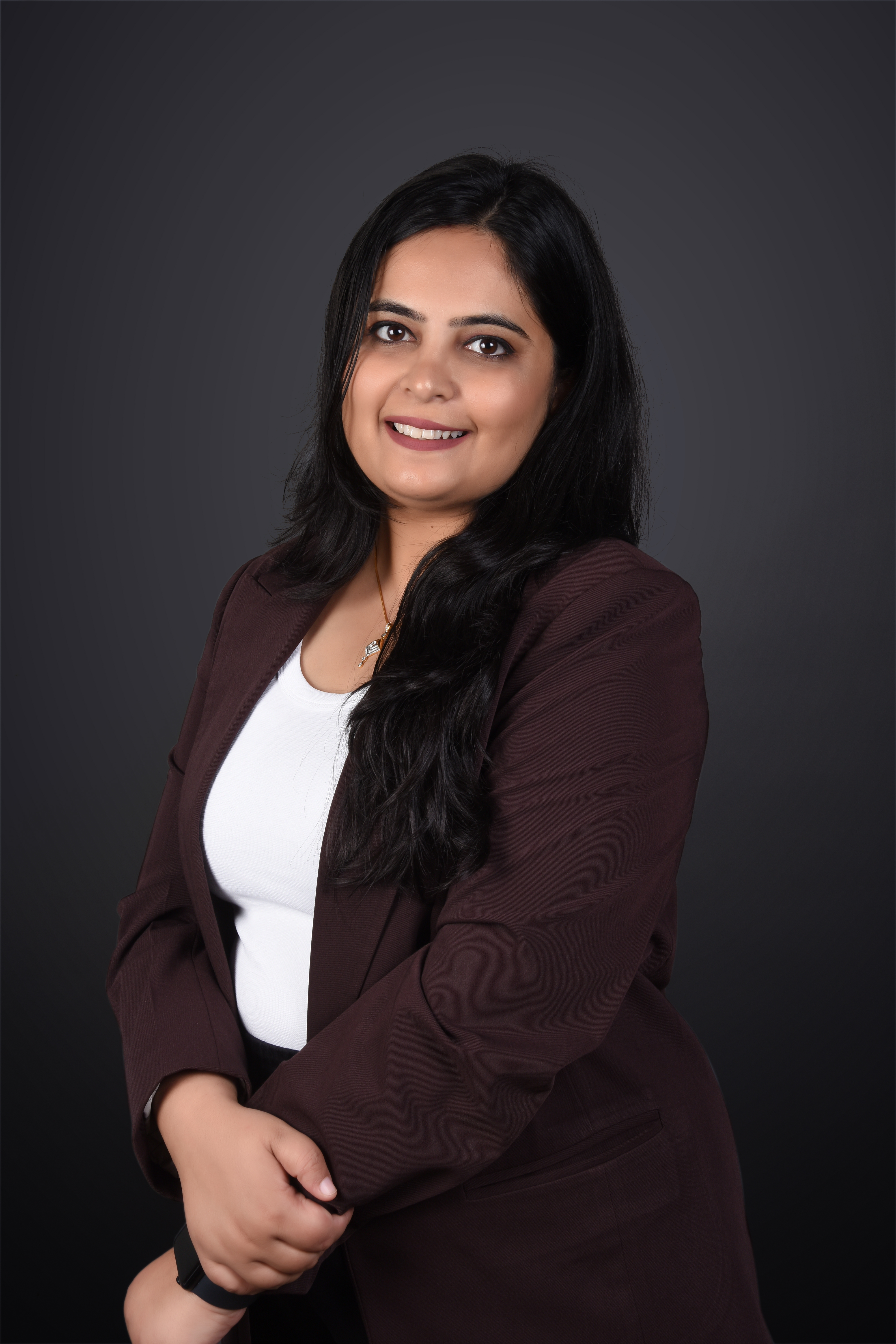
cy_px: 672
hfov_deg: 25.8
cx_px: 448
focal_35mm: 52
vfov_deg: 37.9
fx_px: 1960
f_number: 11
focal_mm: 35
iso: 125
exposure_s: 1/125
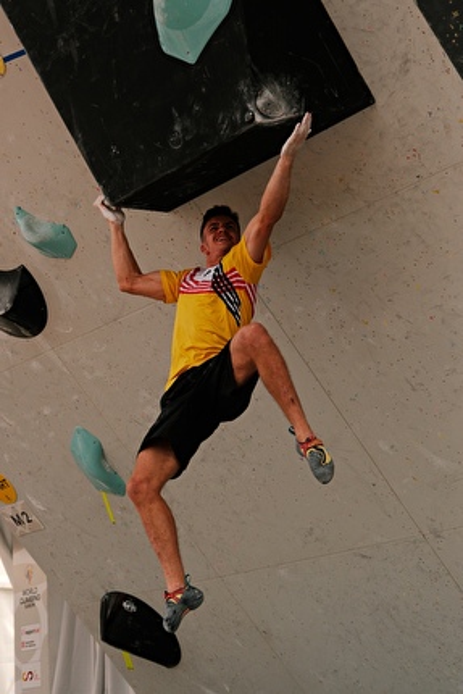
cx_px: 232
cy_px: 347
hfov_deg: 18.7
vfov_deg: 27.7
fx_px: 1407
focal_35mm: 73
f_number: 4
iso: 1000
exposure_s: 1/2700
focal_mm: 48.5
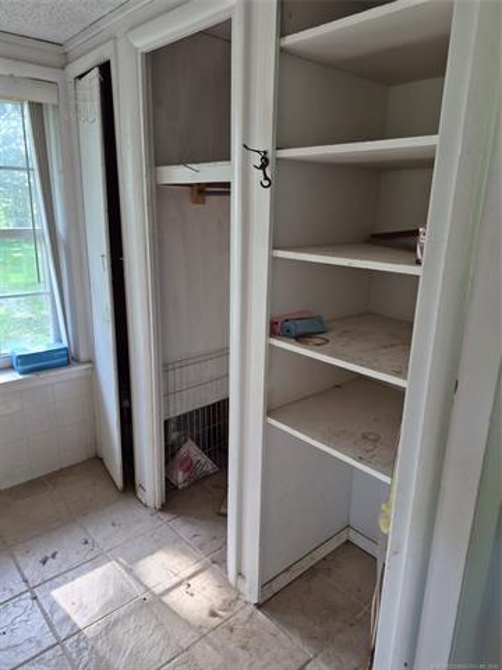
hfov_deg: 58.9
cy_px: 335
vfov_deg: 73.9
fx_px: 445
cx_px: 251
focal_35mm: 23
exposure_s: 1/180
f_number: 1.8
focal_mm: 5.4
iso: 200
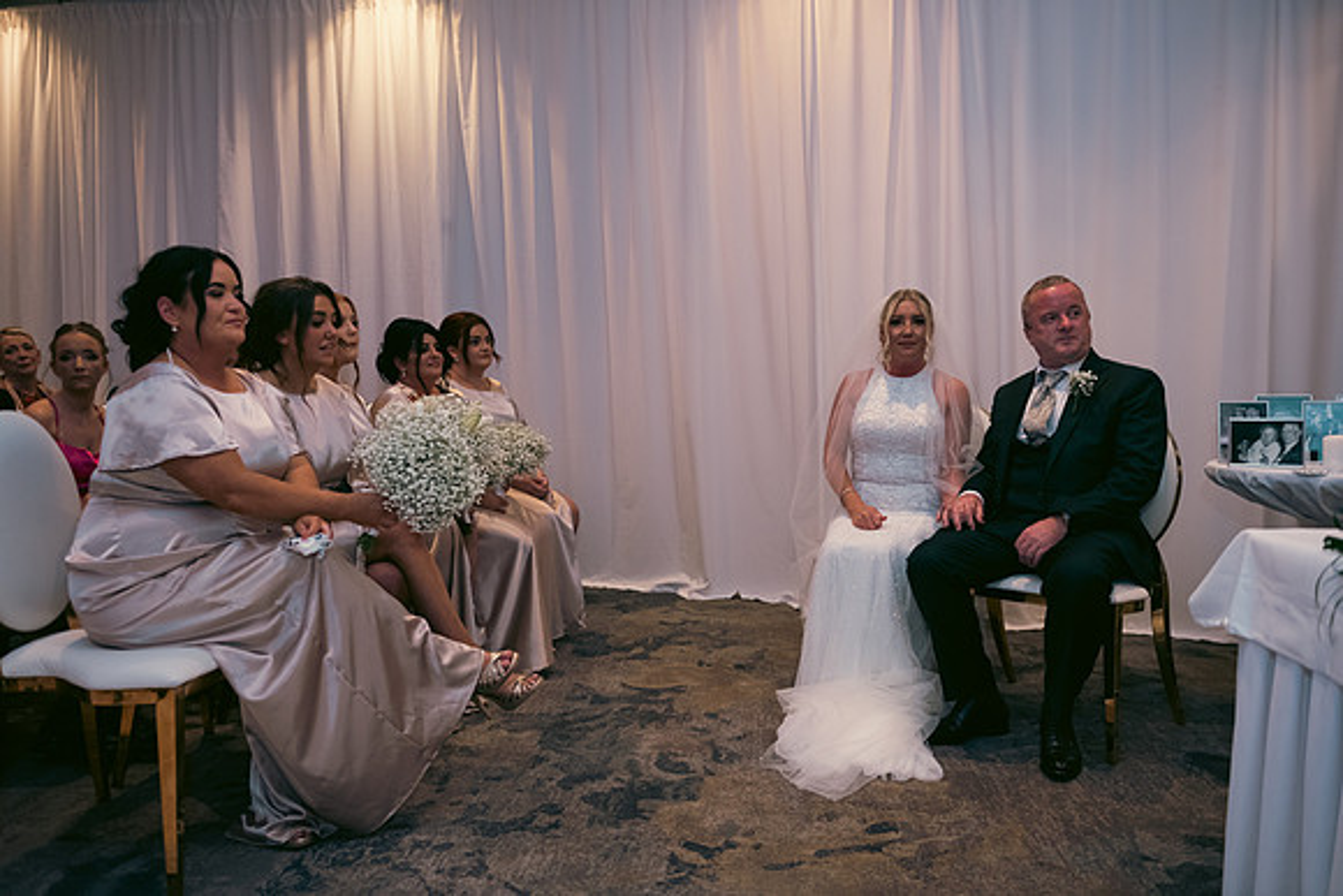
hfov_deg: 67.4
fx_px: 1007
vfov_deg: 48.0
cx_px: 672
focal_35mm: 27
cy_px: 448
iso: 800
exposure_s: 1/160
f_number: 3.5
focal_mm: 27
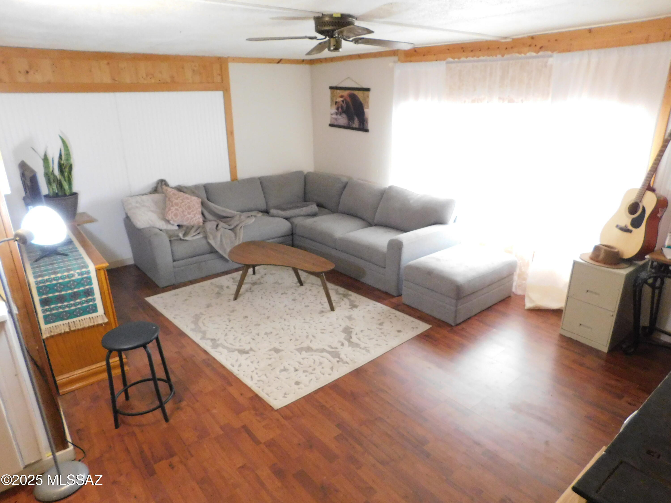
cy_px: 252
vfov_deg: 58.9
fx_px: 446
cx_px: 336
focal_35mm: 23
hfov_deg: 73.9
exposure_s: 1/25
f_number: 3
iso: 800
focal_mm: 4
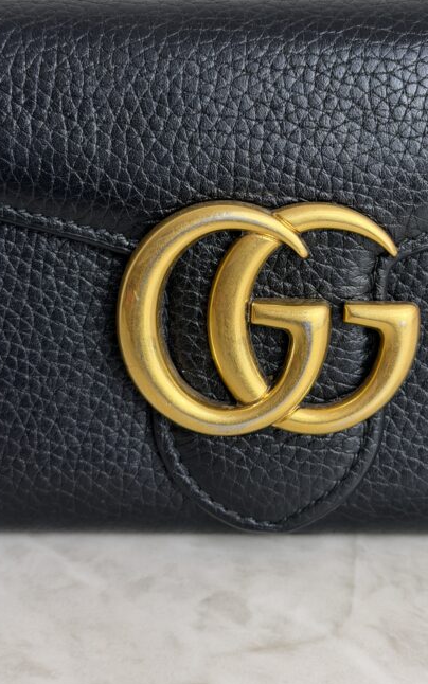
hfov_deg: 20.6
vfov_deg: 32.4
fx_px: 1175
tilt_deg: -16.7
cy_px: 267
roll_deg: -0.8
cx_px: 271
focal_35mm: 63
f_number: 1.78
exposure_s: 1/120
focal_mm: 6.76
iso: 125
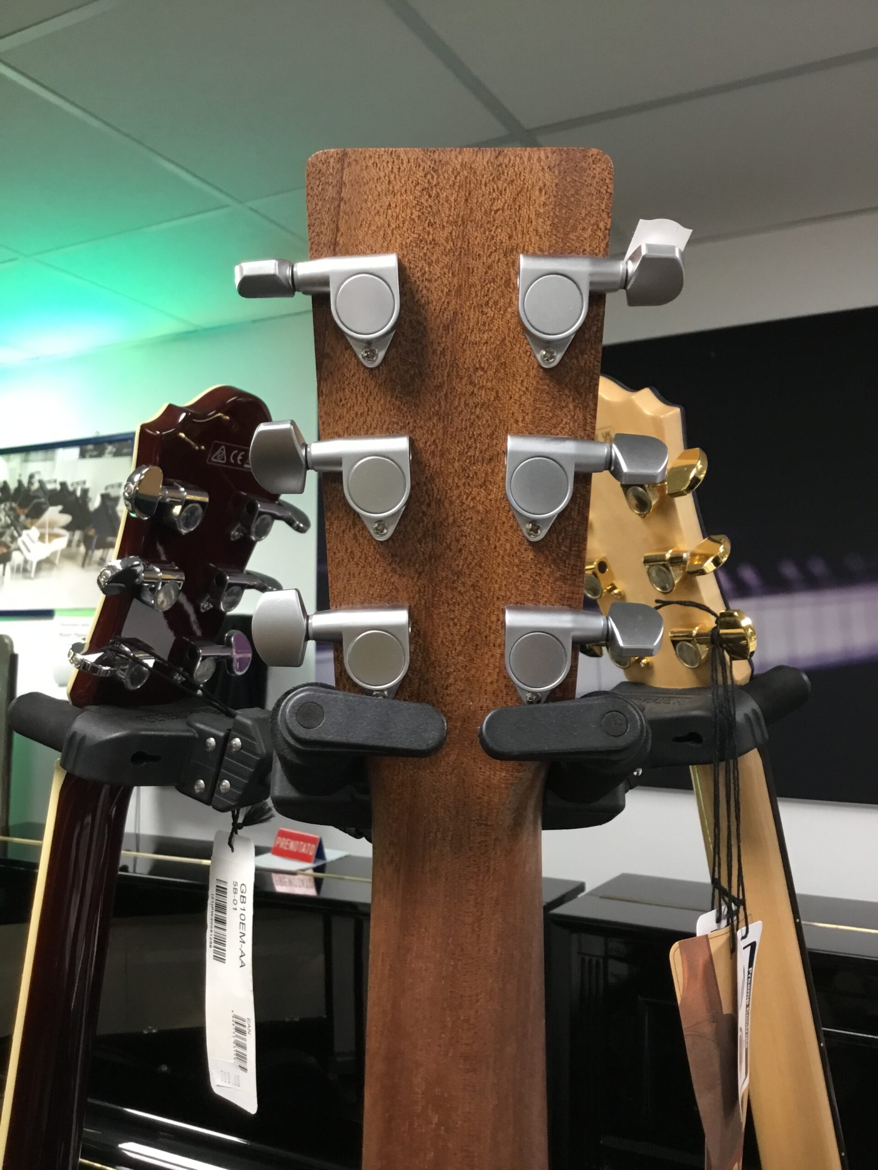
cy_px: 585
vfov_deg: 58.4
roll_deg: +0.3
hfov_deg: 45.4
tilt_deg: +3.1
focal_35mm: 31
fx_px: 1048
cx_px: 439
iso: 125
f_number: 2.4
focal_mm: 3.3
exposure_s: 1/33
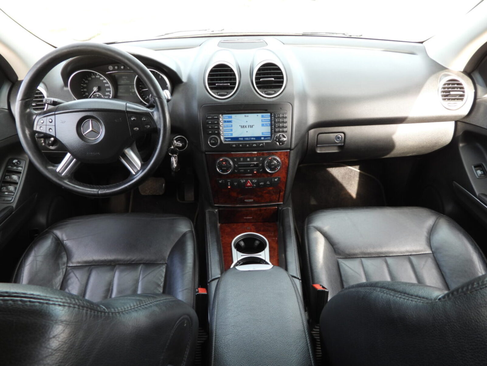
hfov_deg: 71.6
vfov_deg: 56.8
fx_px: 338
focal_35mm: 24
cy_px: 183
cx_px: 244
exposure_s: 1/60
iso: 100
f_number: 2.8
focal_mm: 4.3
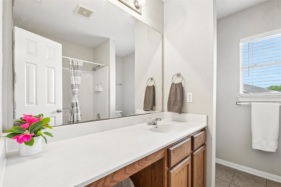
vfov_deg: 77.3
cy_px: 94
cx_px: 140
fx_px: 117
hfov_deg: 100.4
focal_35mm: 15
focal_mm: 10
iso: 400
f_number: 8
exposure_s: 1/13
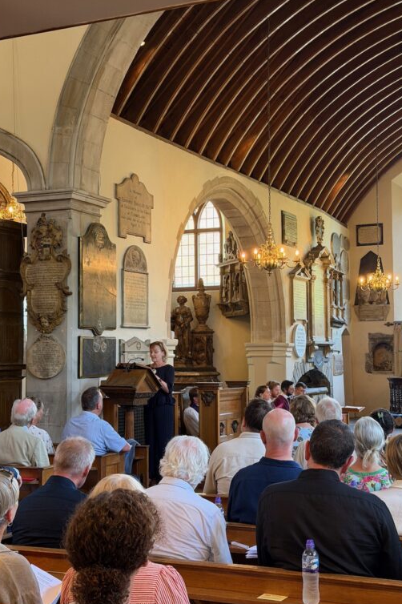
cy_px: 292
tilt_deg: +2.8
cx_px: 216
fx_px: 888
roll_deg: +0.1
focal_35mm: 53
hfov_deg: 25.5
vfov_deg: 37.5
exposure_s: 1/50
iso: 160
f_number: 1.78
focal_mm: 6.76
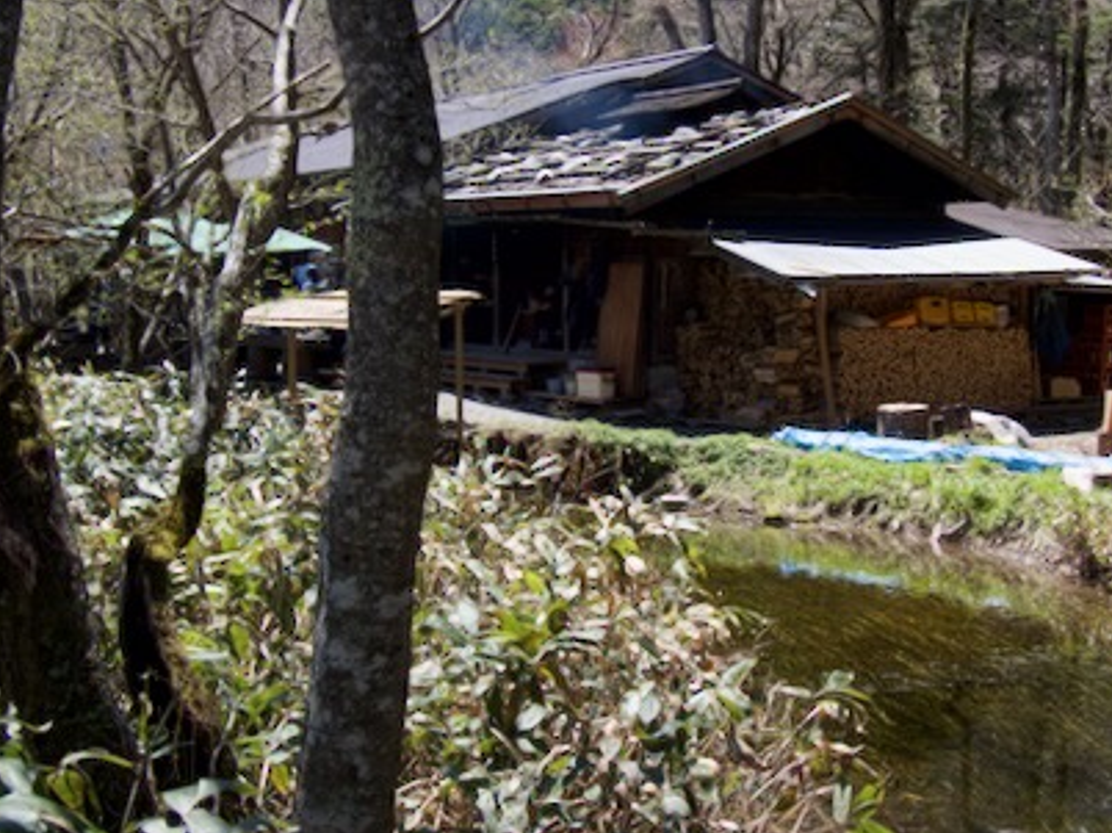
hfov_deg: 38.9
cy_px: 363
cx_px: 575
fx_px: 1573
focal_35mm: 49
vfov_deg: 29.6
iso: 100
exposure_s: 1/320
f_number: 4
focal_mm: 7.31
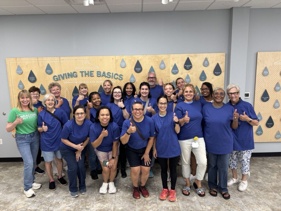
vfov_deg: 53.1
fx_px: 211
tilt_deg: -8.3
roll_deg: +0.6
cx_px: 140
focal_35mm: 26
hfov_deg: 67.3
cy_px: 106
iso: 160
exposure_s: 1/60
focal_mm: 5.96
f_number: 1.6
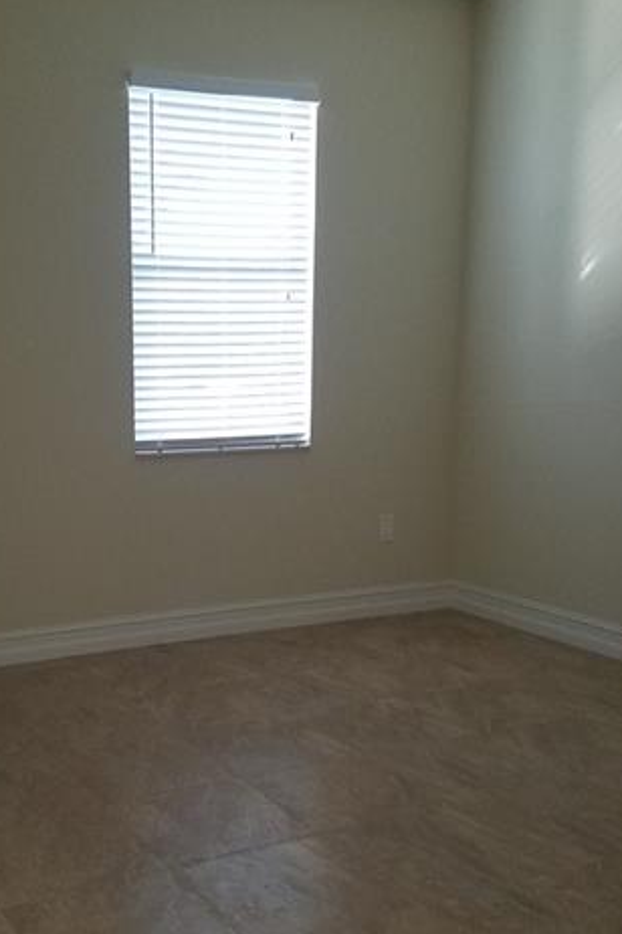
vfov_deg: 43.5
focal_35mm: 45
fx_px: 1166
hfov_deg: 29.6
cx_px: 200
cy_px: 530
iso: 160
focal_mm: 4.2
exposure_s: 1/60
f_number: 1.7
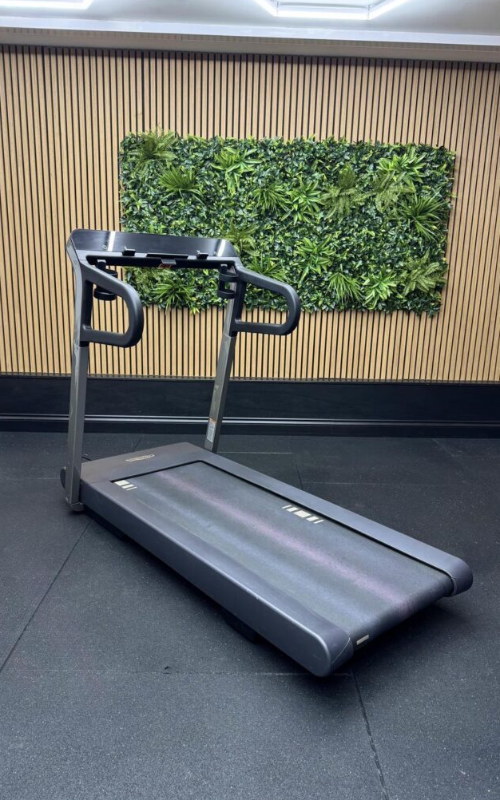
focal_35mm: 26
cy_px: 402
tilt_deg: -13.2
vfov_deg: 70.4
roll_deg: -1.5
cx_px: 252
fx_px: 567
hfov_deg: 47.6
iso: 125
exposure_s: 1/50
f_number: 1.78
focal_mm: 6.76
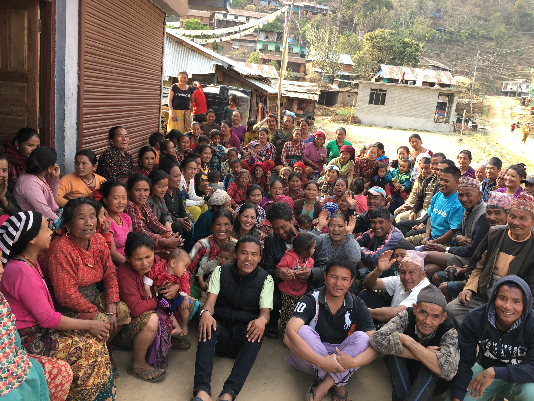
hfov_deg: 61.7
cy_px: 200
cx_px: 267
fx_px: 447
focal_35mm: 29
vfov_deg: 48.2
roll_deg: -7.6
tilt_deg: -10.0
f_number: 2.2
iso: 25
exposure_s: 1/109
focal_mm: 4.15
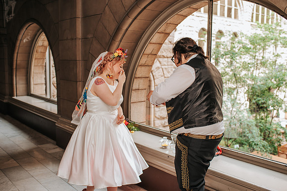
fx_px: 294
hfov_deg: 52.0
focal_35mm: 37
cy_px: 92
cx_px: 148
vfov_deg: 36.1
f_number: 3.2
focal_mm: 35
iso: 320
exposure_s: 1/200
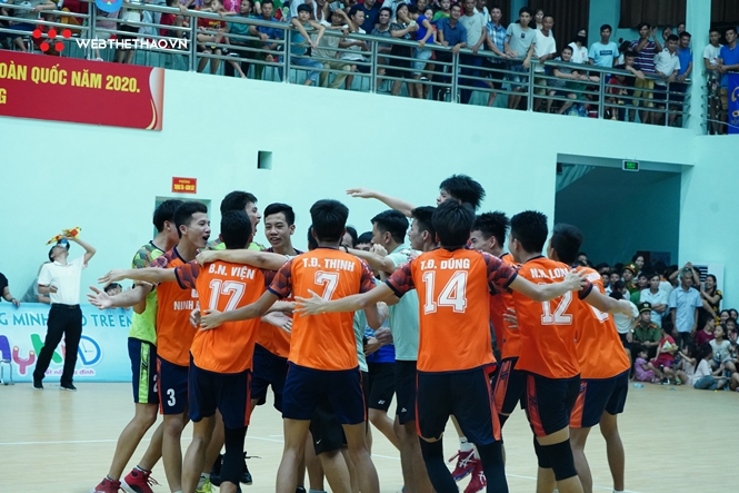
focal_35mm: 100
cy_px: 246
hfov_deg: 20.4
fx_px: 2052
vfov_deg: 13.7
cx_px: 370
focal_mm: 100
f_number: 7.1
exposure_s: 1/250
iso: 8000
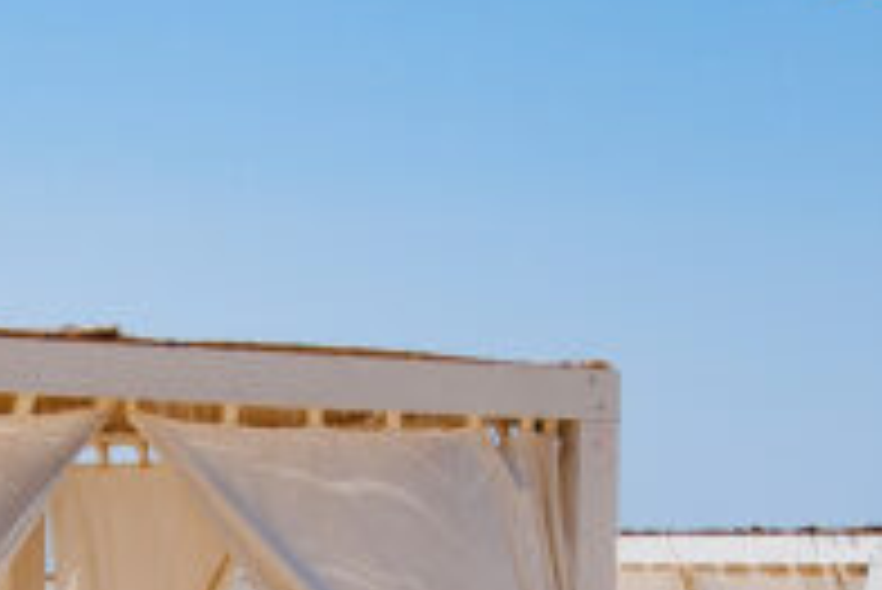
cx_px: 153
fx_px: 4217
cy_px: 908
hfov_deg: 11.9
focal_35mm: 172
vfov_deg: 7.8
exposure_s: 1/500
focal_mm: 22
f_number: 9
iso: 100
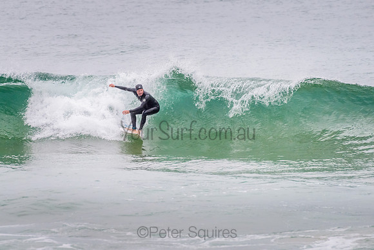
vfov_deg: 2.2
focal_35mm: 613
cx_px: 145
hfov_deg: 3.4
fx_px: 6373
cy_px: 110
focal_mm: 500
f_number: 5.6
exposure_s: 1/1000
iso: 1000
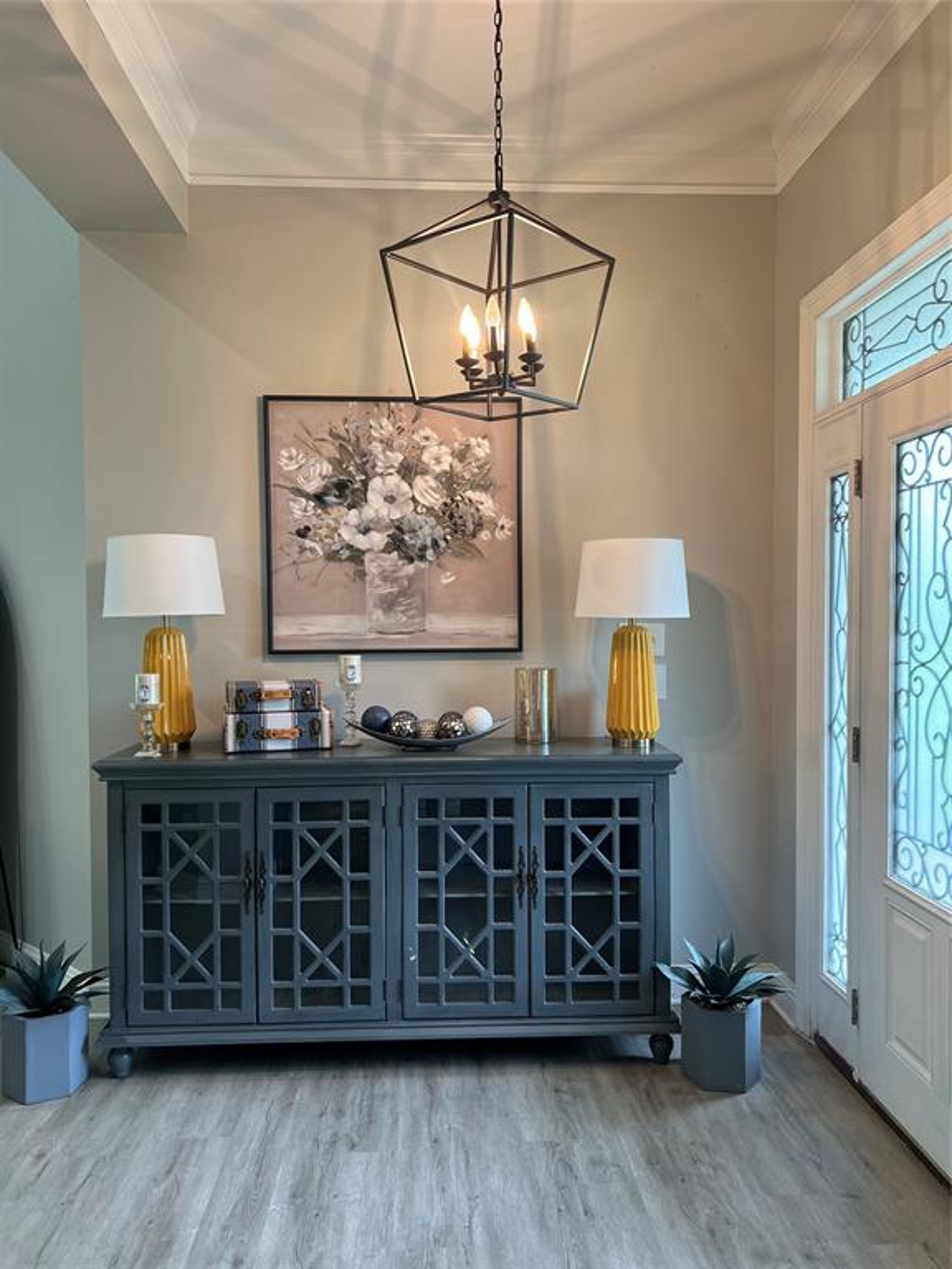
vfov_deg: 67.3
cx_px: 476
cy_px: 634
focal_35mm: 26
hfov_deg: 53.1
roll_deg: +0.2
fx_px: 953
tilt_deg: -1.6
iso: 80
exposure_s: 1/60
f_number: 1.5
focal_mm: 5.7
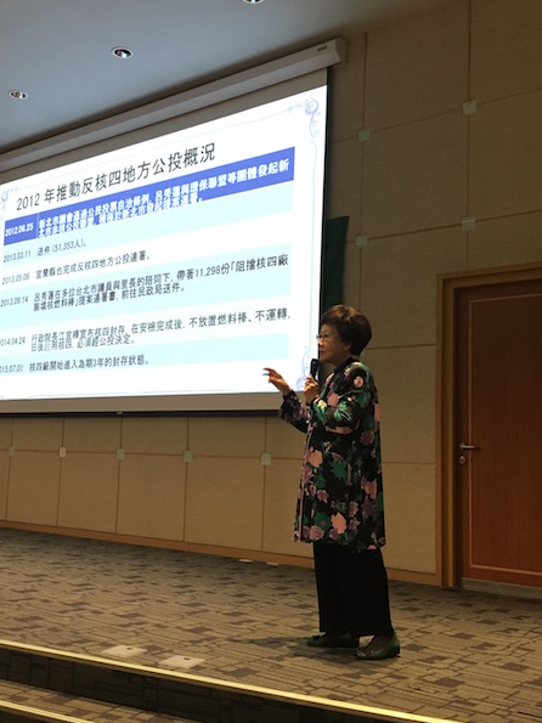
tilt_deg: +6.7
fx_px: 814
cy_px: 360
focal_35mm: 39
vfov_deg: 47.9
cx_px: 210
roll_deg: -3.2
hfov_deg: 36.6
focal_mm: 4.15
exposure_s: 1/30
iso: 125
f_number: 2.2
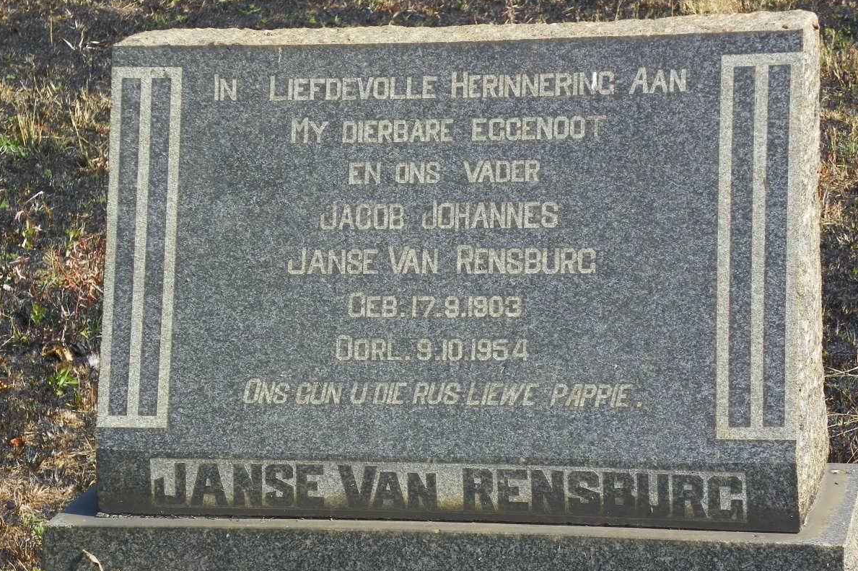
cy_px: 286
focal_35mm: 105
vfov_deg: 13.0
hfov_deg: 19.5
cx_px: 429
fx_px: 2502
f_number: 4
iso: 64
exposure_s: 1/200
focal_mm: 17.8
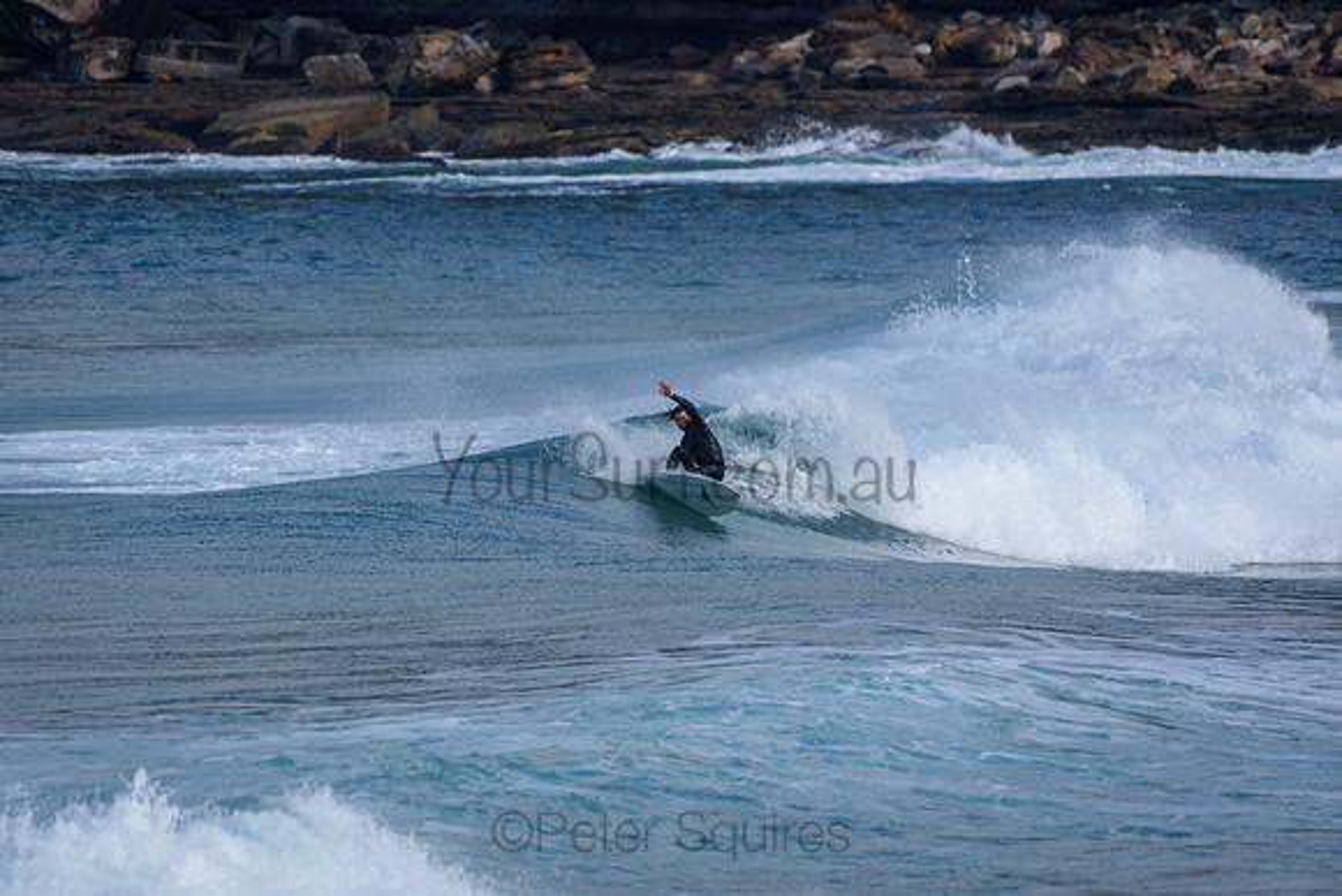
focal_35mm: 750
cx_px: 671
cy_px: 448
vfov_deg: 1.8
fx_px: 27964
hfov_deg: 2.7
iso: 400
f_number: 5.6
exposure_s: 1/2000
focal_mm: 500
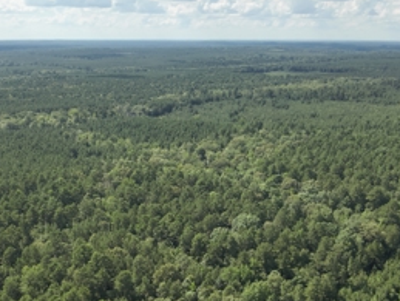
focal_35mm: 37
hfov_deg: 50.1
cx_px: 204
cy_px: 230
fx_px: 428
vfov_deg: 37.7
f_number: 2.8
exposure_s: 1/725
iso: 100
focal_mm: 4.4
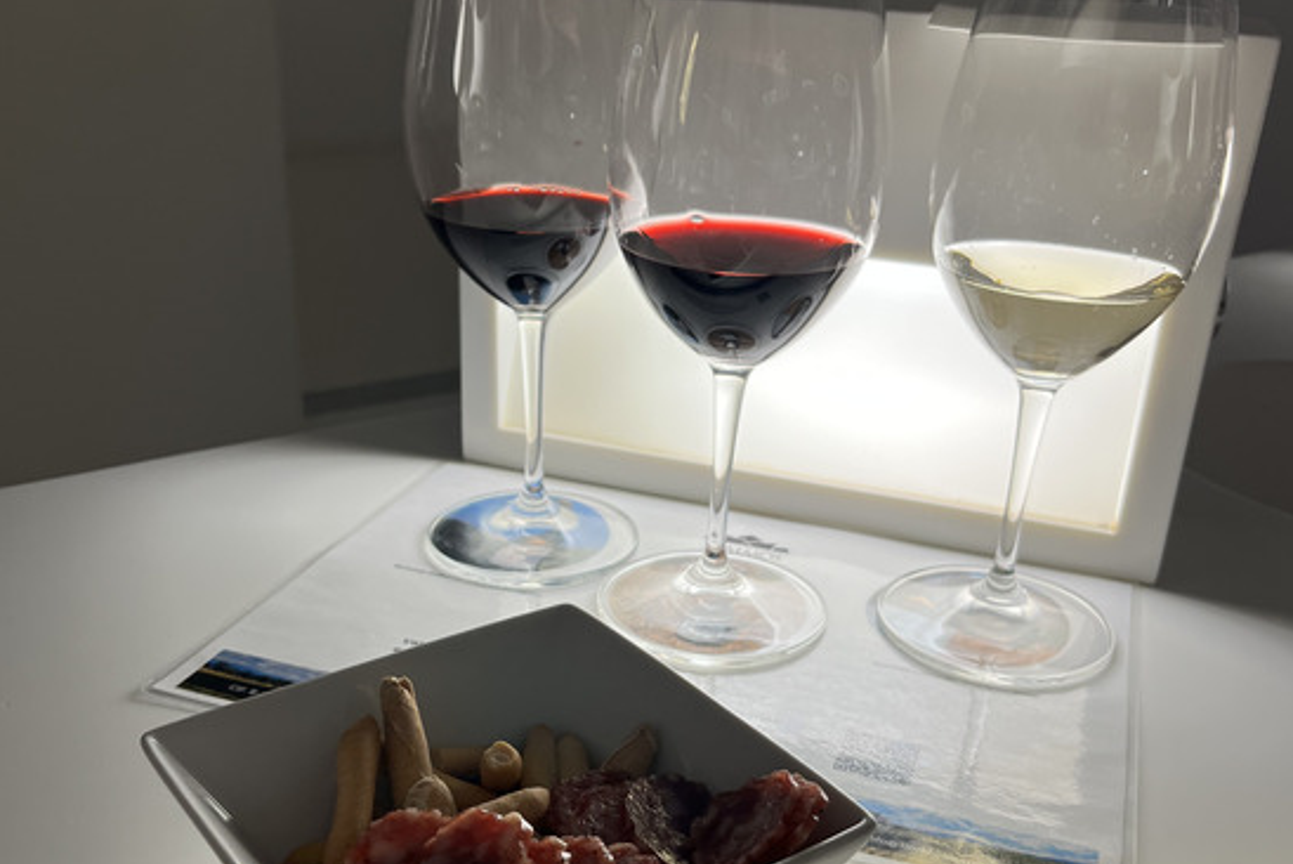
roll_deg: -2.9
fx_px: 1330
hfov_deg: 51.9
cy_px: 538
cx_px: 662
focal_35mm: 37
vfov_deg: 35.8
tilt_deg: -25.1
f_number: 1.6
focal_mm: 5.1
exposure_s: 1/524
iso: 50
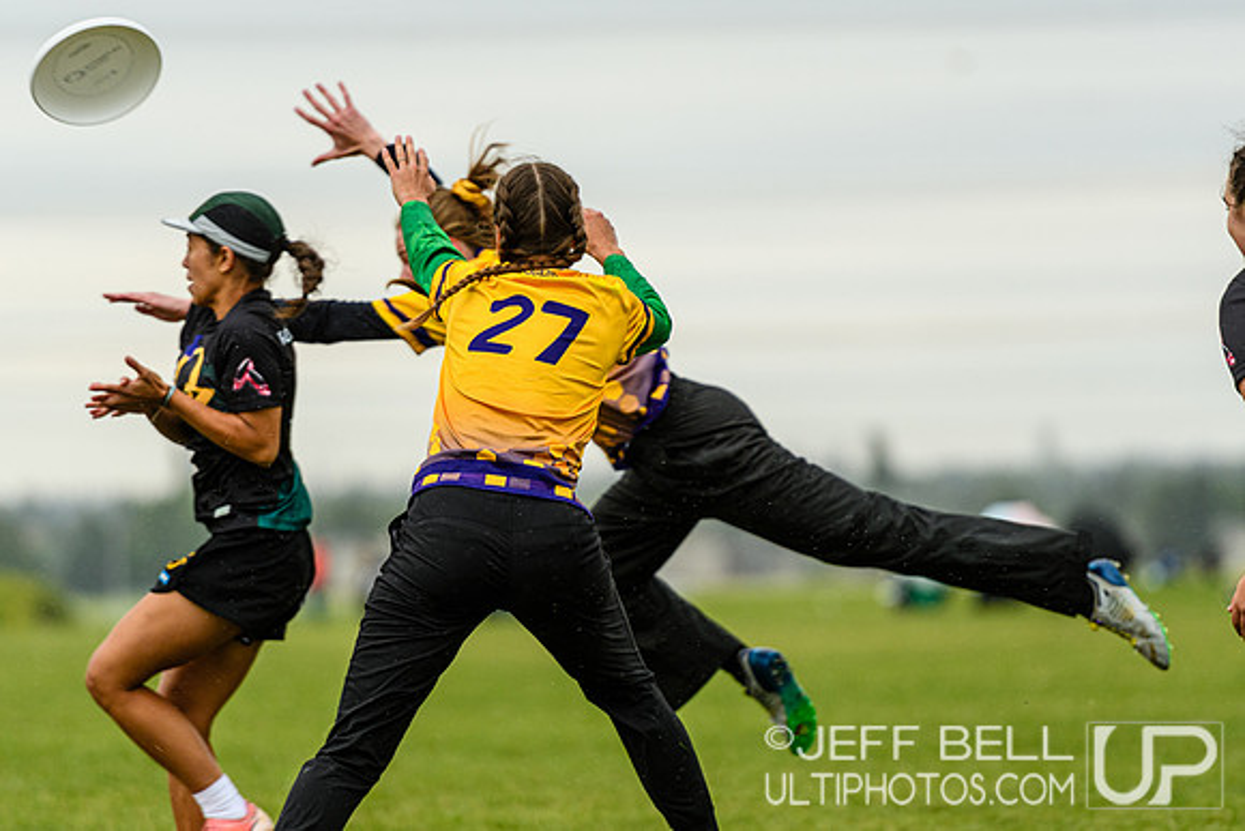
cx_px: 622
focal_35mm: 300
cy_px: 416
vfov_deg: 4.6
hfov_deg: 6.9
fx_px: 10377
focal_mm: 200
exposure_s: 1/1250
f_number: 3.2
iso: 200
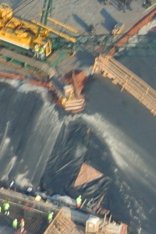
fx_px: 3952
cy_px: -8
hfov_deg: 2.3
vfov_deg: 3.4
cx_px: -180
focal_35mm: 608
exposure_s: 1/320
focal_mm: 30
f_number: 4.5
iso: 100
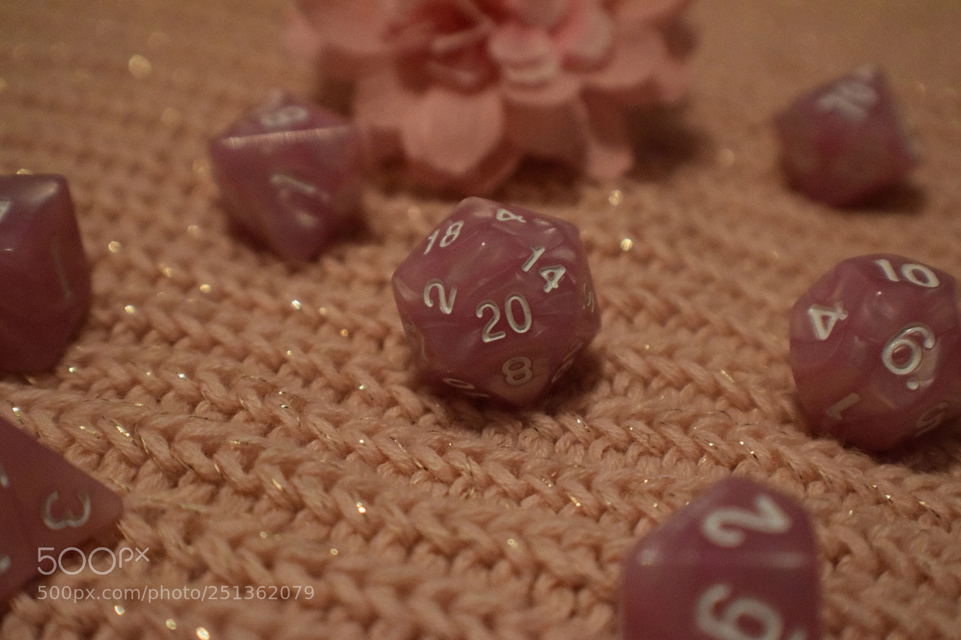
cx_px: 480
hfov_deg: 24.6
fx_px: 2202
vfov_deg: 16.5
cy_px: 320
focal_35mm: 82
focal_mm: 55
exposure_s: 1/50
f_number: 5.6
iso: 6400
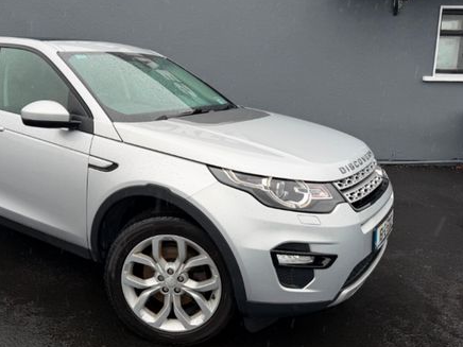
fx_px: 441
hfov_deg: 54.0
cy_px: 140
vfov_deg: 42.8
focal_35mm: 33
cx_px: 147
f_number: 1.78
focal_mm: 6.76
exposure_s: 1/358
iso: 80
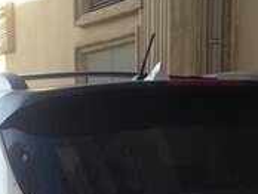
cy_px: 310
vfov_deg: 11.3
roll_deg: -0.1
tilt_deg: -8.8
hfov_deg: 15.7
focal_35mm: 125
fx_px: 933
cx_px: 111
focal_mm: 4.12
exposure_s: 1/238
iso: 50
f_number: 2.4
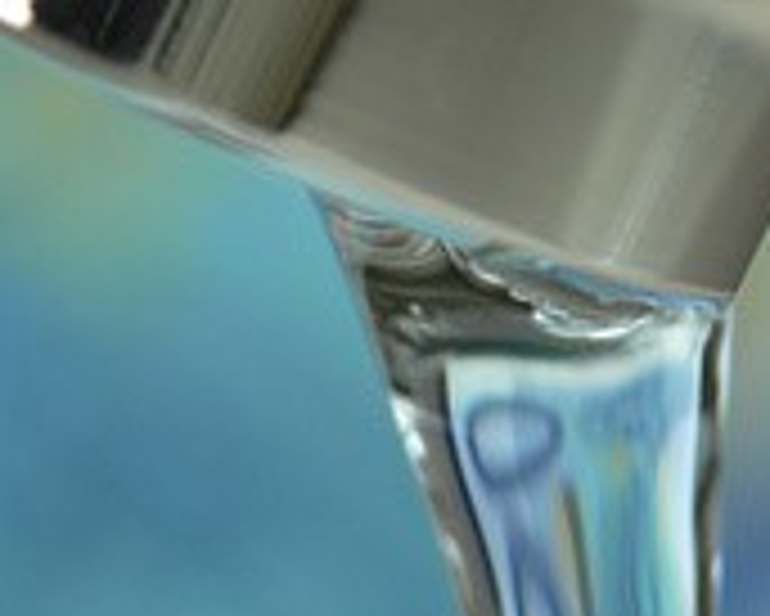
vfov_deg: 3.5
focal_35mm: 449
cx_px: 360
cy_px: 495
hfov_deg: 4.3
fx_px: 10238
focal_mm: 41.7
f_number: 3.6
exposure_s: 1/160
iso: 100
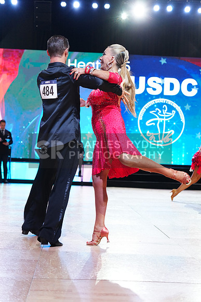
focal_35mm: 74
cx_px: 100
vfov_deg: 27.3
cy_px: 151
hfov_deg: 18.4
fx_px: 619
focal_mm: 74
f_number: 4
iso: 2500
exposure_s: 1/250
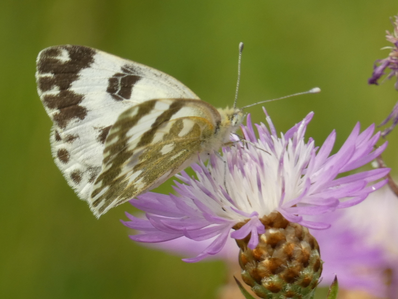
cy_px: 150
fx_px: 5393
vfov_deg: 3.2
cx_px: 199
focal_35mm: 469
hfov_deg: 4.2
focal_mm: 84
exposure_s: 1/160
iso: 80
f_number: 5.6
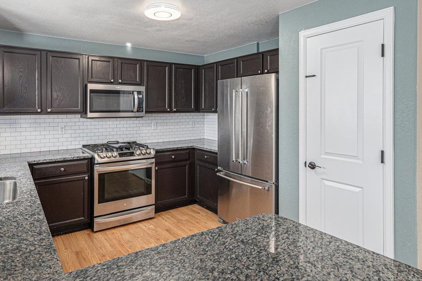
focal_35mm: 22
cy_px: 115
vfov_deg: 56.8
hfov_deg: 78.5
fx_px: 258
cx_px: 196
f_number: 8
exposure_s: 1/200
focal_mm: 16
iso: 500
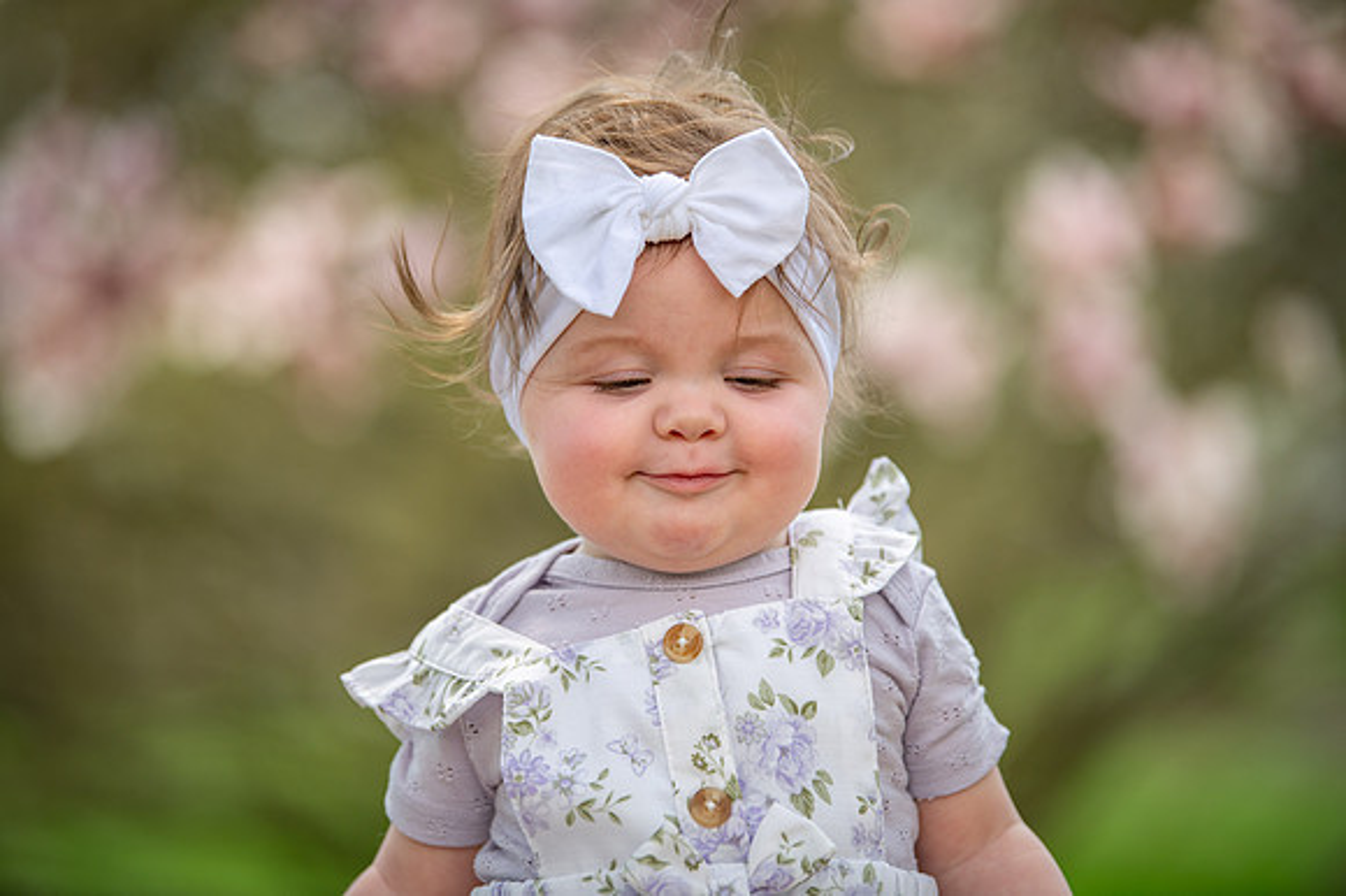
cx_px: 673
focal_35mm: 145
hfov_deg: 14.2
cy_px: 448
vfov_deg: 9.5
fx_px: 5418
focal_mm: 145
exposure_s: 1/1250
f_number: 2.8
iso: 320
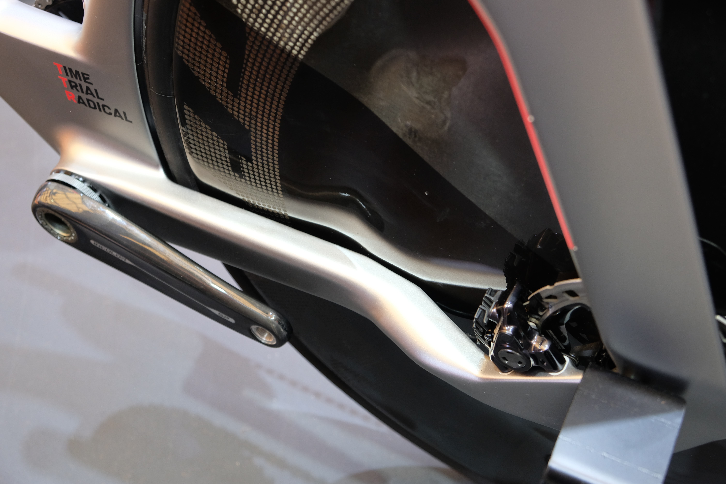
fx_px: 867
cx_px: 363
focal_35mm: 43
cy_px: 242
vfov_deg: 31.2
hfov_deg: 45.4
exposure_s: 1/30
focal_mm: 28.9
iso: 800
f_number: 4
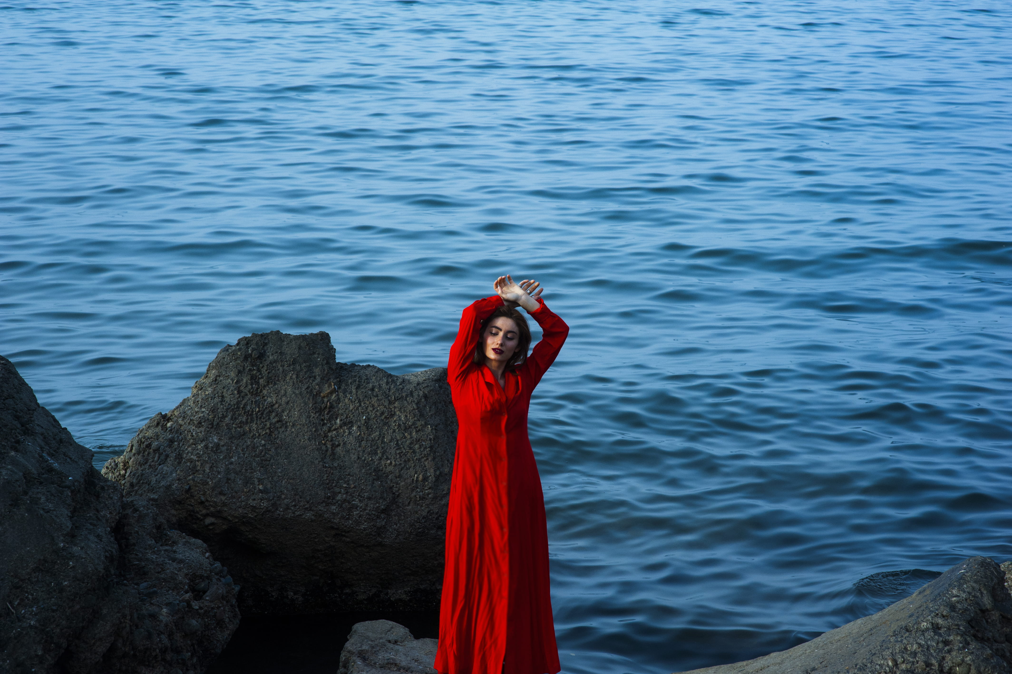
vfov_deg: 16.1
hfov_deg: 23.9
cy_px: 337
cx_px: 506
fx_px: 2388
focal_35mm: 85
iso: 800
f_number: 11
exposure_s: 1/800
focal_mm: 85
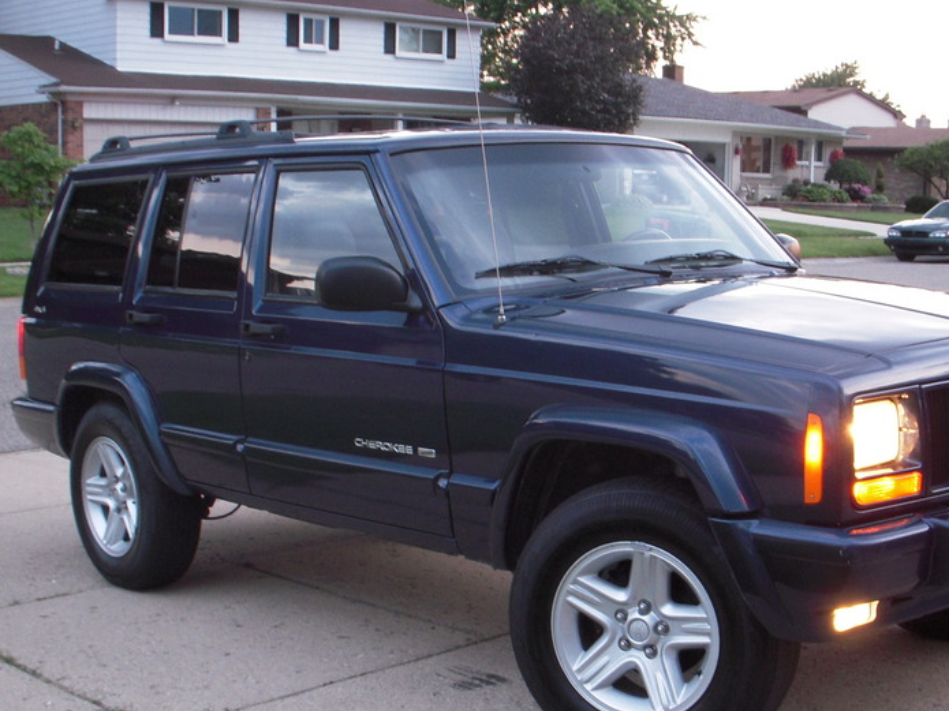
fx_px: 1535
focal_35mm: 56
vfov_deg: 26.0
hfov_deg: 34.2
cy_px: 449
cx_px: 571
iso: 200
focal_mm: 6.3
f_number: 3.3
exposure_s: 1/13
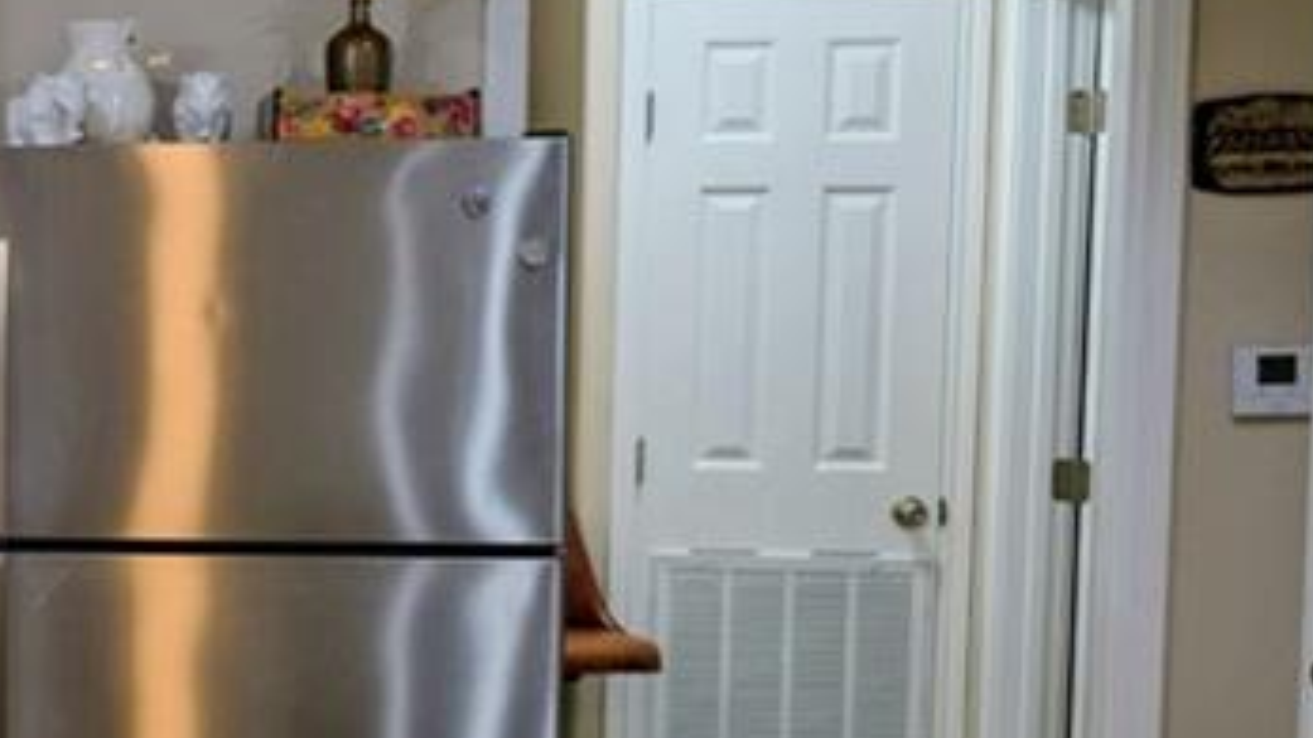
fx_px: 2680
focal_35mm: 77
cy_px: 435
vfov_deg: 15.7
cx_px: -530
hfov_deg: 23.3
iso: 24
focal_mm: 6.9
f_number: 1.68
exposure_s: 1/60
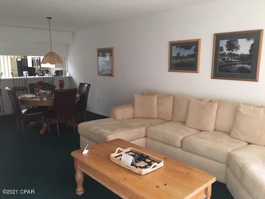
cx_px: 132
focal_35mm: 29
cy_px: 100
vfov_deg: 48.2
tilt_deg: -9.1
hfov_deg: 61.7
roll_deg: +0.1
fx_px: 222
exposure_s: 1/20
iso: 200
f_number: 2.2
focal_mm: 4.15
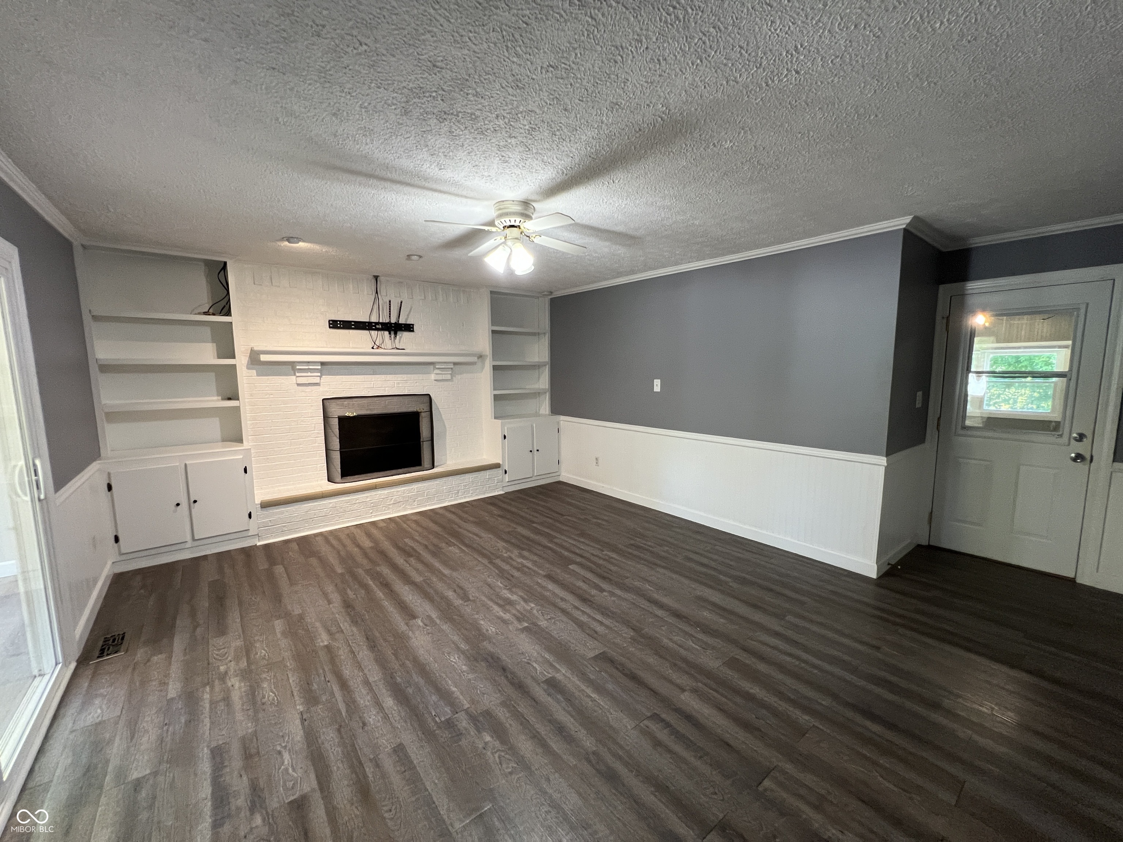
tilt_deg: -7.1
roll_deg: +0.1
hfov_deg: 106.2
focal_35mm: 13
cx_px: 562
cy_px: 421
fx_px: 422
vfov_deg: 89.9
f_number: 1.8
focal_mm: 1.57
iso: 320
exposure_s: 1/60
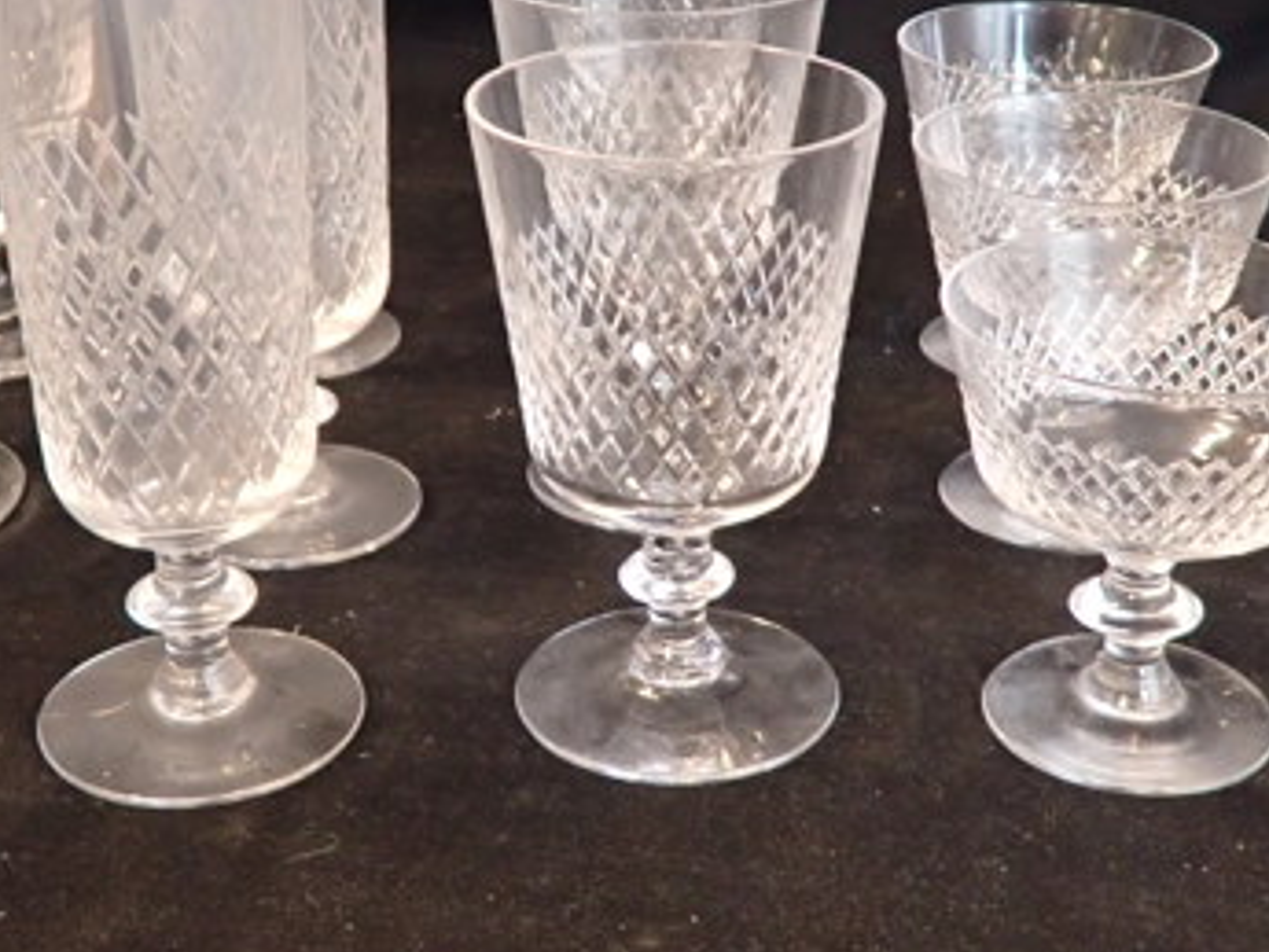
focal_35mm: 44
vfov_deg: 32.7
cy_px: 331
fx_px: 1614
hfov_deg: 42.9
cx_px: 570
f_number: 2
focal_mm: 3.33
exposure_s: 1/30
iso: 640
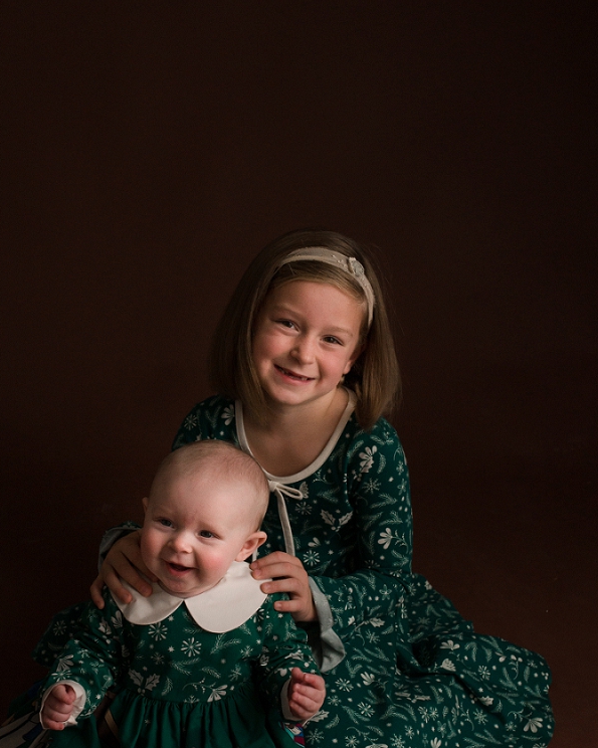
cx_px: 218
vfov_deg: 35.3
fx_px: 1173
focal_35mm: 53
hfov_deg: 28.5
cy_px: 408
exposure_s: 1/160
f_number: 6.3
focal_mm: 35
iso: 1000
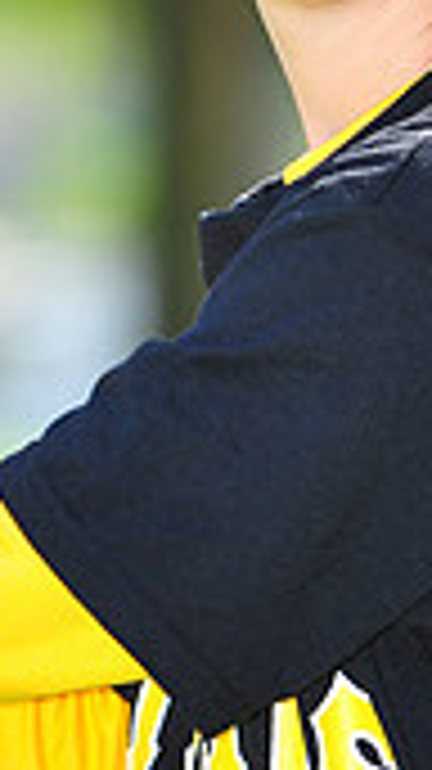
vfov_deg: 3.9
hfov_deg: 2.2
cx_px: 22
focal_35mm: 551
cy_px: -369
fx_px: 11237
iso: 200
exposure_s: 1/400
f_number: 4.5
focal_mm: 155
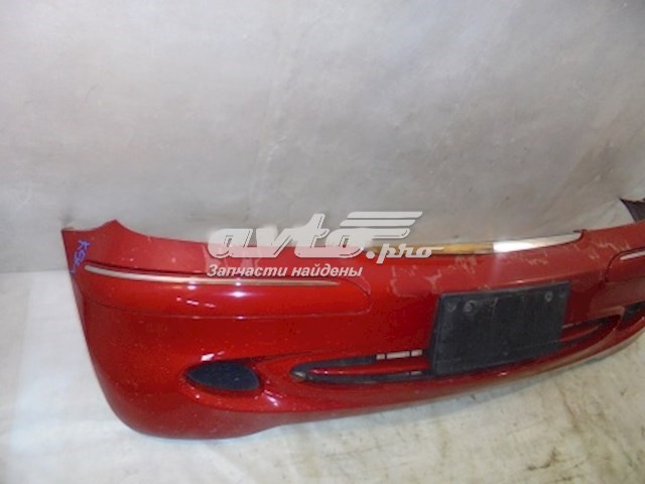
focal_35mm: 26
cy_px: 242
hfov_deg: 67.3
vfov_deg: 53.1
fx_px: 484
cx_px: 322
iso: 400
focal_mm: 4.6
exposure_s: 1/30
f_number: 3.5
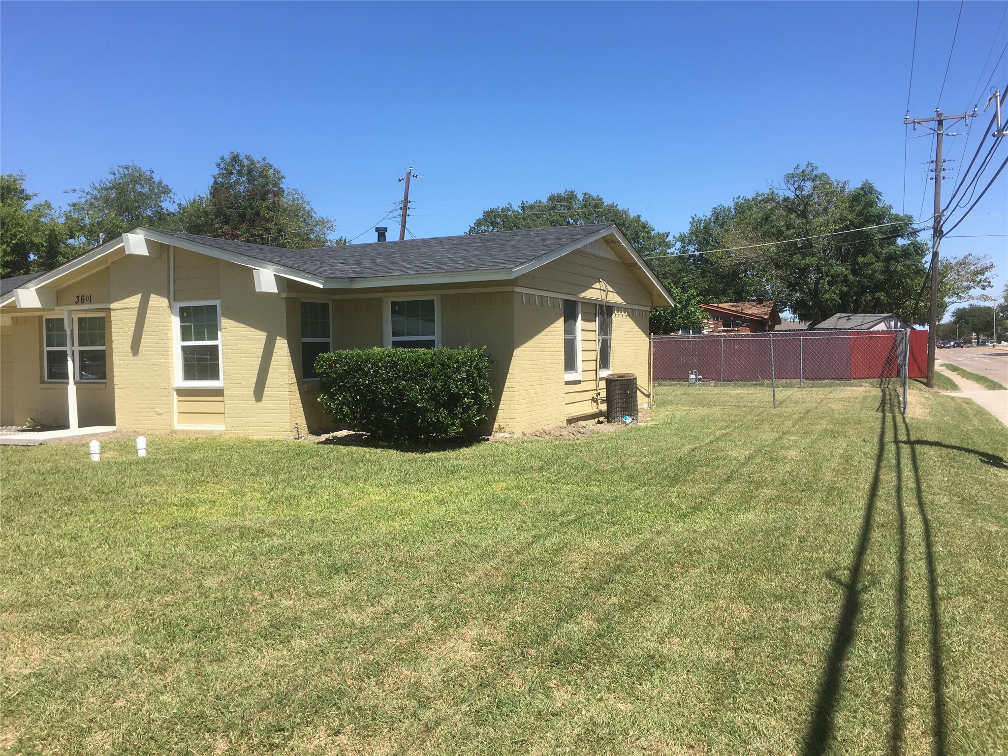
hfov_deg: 61.7
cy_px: 378
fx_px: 844
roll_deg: +0.9
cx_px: 504
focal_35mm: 29
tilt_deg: +0.4
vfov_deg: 48.2
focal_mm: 4.15
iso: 25
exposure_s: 1/1148
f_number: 2.2
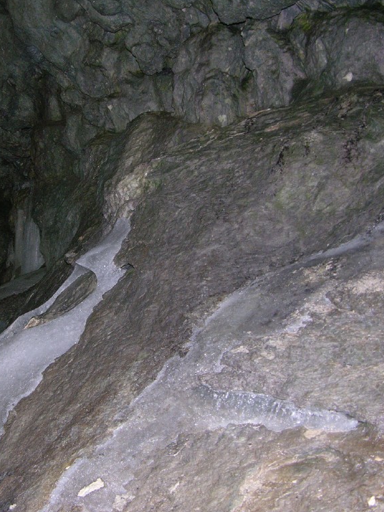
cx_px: 89
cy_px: 255
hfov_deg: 30.3
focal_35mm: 47
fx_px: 695
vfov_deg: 40.4
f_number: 2.8
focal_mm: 8.9
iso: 200
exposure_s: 1/60.1
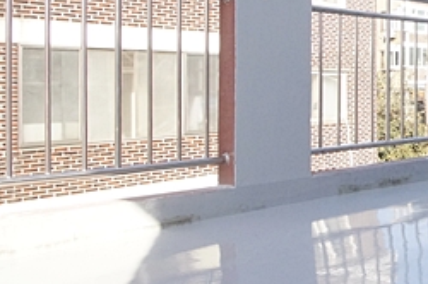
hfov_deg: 28.0
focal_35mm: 48
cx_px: 637
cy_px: 75
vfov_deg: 27.7
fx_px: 570
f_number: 9
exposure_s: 1/800
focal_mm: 10
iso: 1600
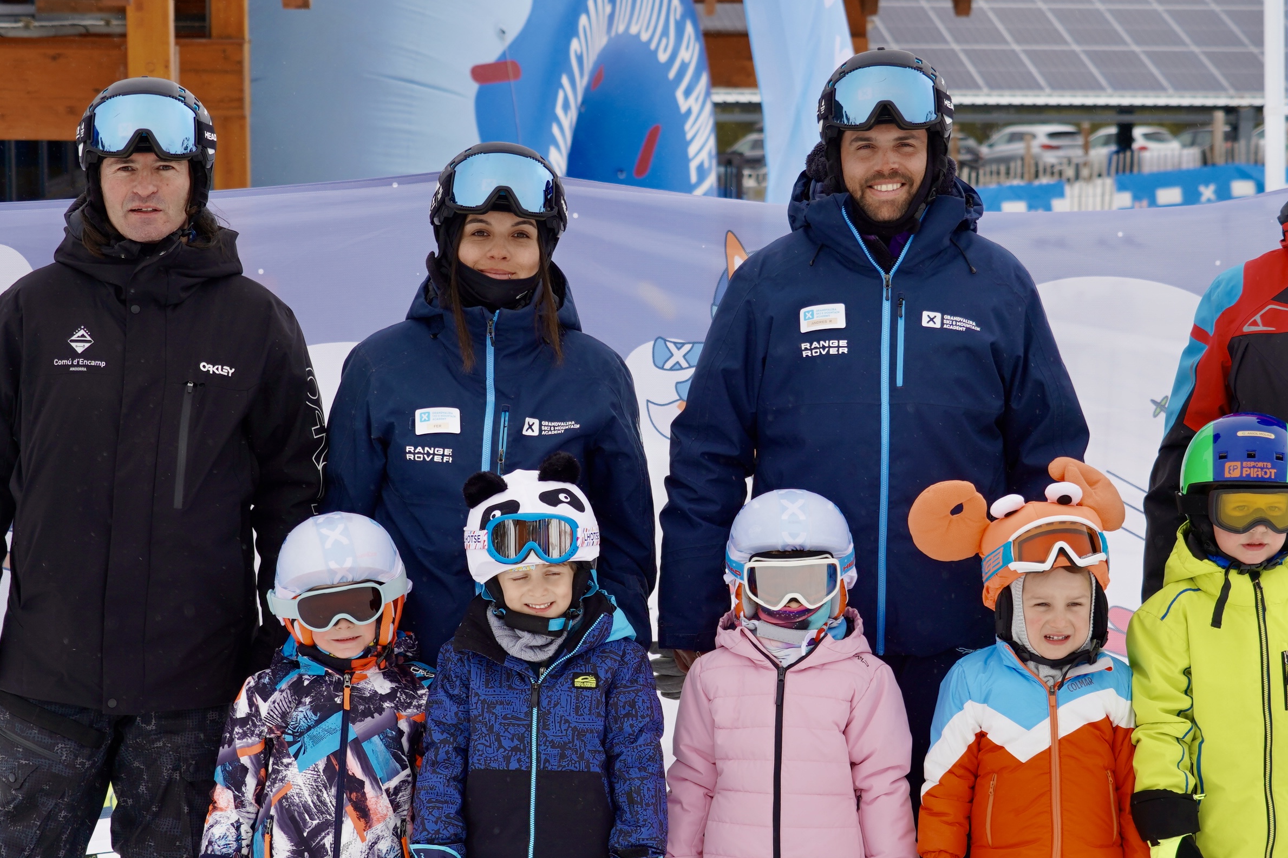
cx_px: 689
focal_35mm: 91
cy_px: 543
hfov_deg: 22.4
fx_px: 3256
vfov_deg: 15.0
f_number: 5
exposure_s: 1/400
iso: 100
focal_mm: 55
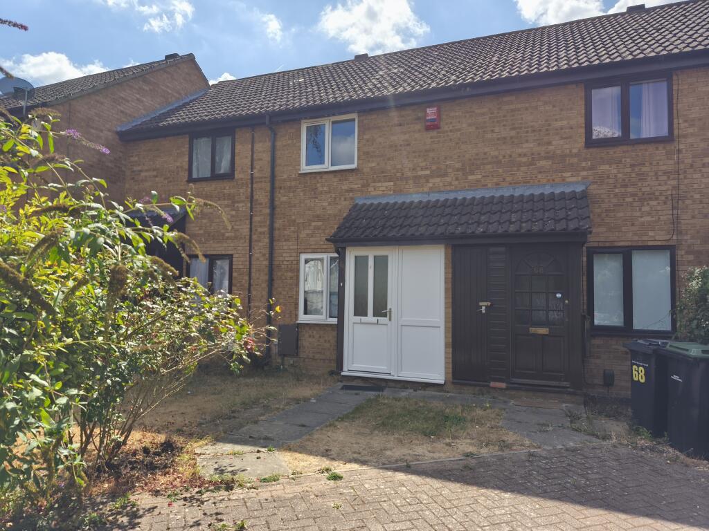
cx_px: 354
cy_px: 266
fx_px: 471
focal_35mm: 23
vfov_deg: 58.9
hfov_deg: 73.9
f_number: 1.65
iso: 50
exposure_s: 1/262
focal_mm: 6.18
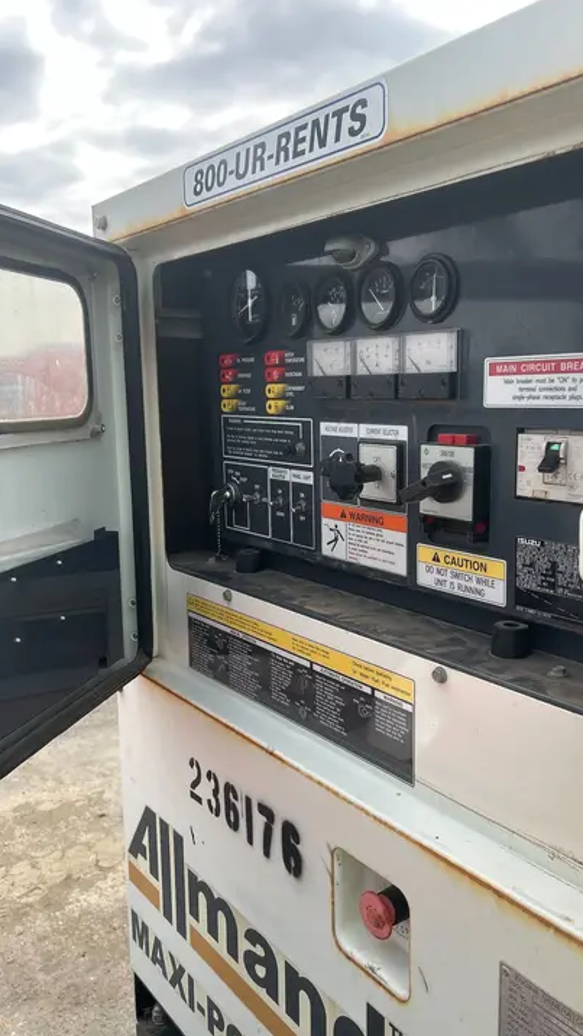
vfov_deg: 66.1
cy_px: 525
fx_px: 797
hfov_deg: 40.1
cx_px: 336
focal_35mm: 29
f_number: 1.5
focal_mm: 5.7
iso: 50
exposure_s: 1/1112
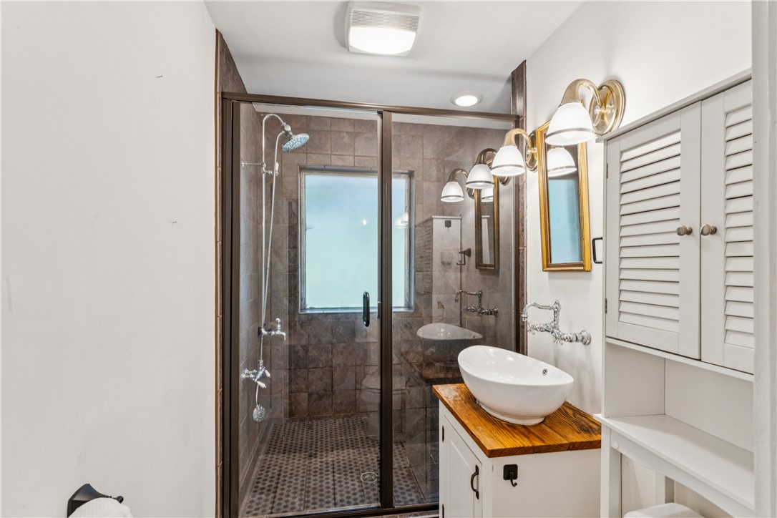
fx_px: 356
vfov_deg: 72.1
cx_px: 388
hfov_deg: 95.0
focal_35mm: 16
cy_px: 259
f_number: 13
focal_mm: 16.5
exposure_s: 1/4
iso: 400
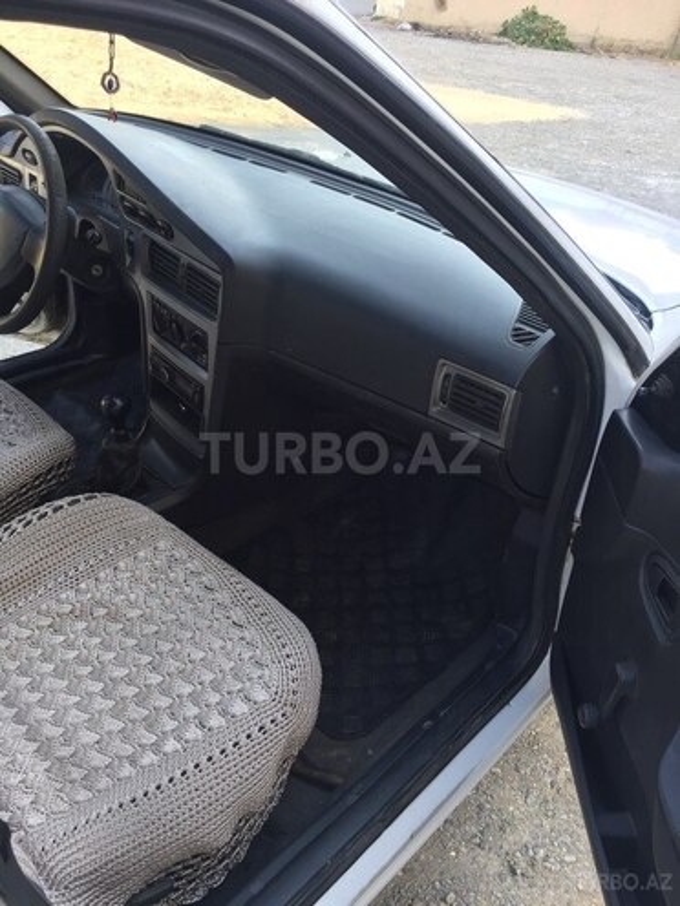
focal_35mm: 29
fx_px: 760
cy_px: 453
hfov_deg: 48.2
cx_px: 340
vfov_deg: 61.7
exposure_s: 1/111
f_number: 2.2
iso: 32
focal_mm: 4.15
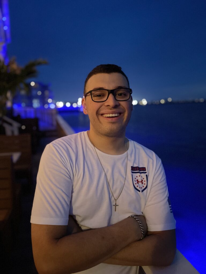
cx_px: 103
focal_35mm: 26
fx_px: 206
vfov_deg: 67.3
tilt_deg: -9.1
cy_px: 137
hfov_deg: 53.1
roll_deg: +2.4
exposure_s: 1/15
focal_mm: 4.2
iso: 1250
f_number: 1.6
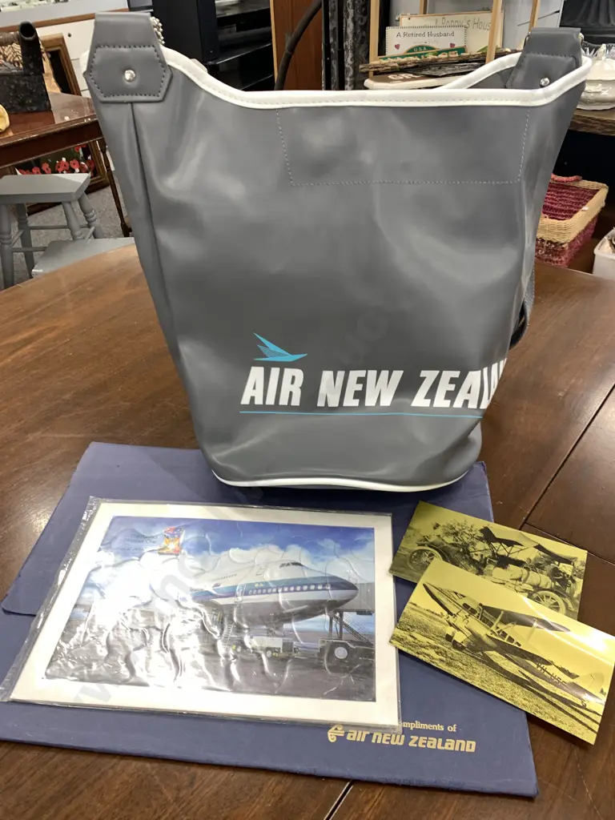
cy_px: 410
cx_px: 308
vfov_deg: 67.3
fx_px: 616
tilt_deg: -37.4
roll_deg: +1.1
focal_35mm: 26
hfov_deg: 53.1
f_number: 1.8
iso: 64
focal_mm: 4.25
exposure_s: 1/50
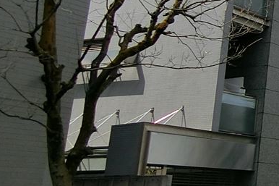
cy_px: 49
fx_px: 635
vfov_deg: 16.6
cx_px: 571
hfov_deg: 17.3
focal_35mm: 82
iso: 80
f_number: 6.9
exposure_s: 1/250
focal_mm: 4.06
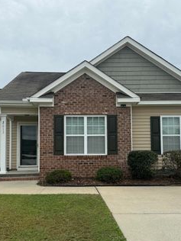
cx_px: 85
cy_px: 138
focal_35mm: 38
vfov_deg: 48.8
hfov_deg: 37.7
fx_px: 265
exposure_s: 1/3759
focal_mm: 6.76
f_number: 1.78
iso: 80
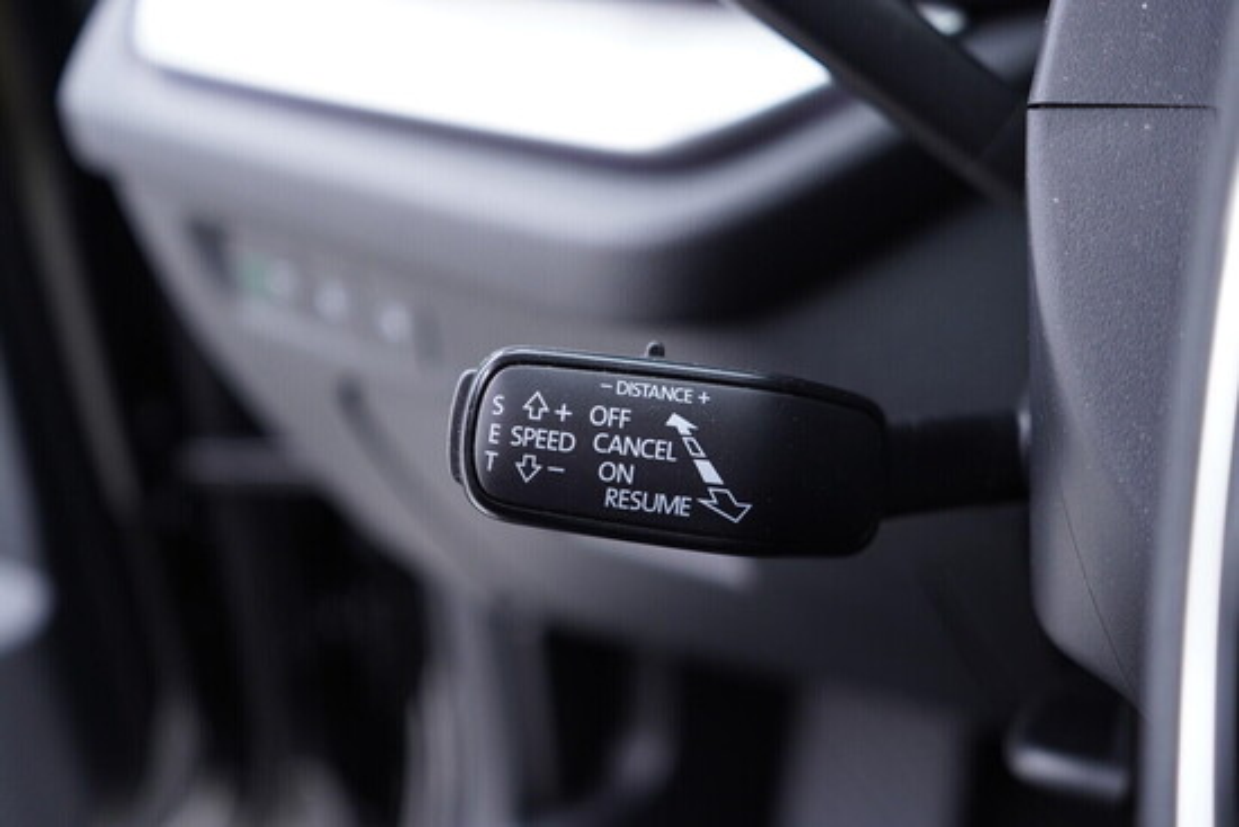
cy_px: 414
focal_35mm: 36
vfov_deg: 36.9
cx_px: 620
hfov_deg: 53.1
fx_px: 1239
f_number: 2.8
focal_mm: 24
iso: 400
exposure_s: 1/40
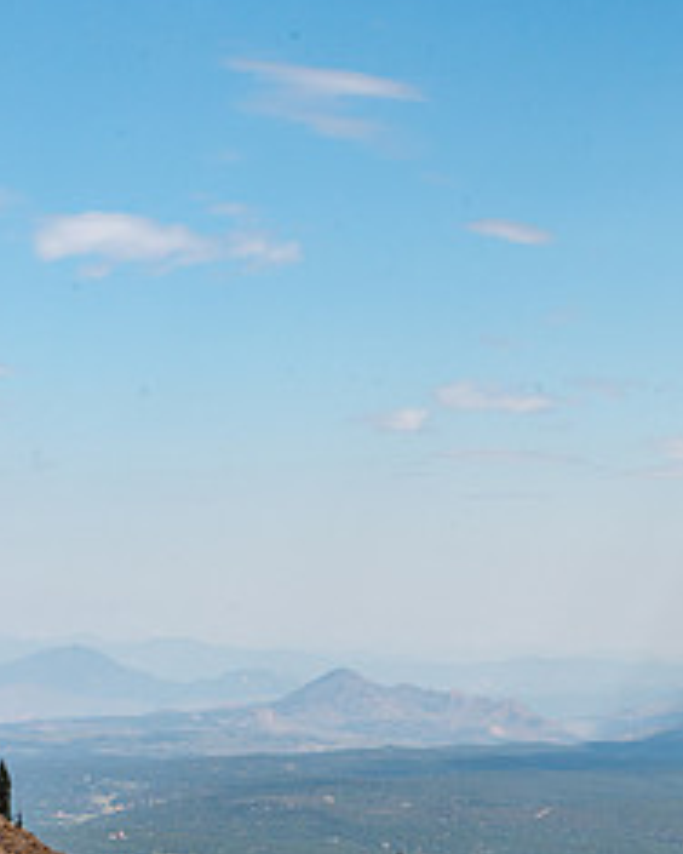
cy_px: 629
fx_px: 3386
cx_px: 516
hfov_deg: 11.5
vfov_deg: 14.3
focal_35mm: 134
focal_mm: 58
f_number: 16
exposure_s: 1/200
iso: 450
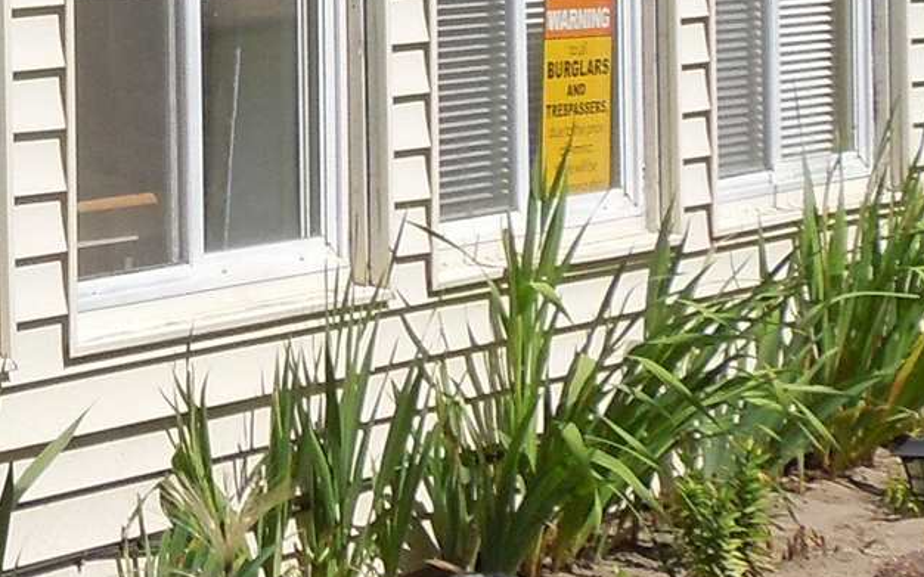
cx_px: -381
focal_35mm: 130
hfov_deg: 15.1
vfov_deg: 9.9
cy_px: -114
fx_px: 3273
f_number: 3.3
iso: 100
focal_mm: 4.5
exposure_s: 1/1600
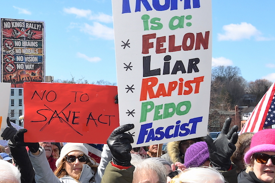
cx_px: 52
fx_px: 603
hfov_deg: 25.2
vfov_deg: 17.3
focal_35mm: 79
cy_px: 106
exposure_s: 1/250
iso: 200
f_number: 7.1
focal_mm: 24
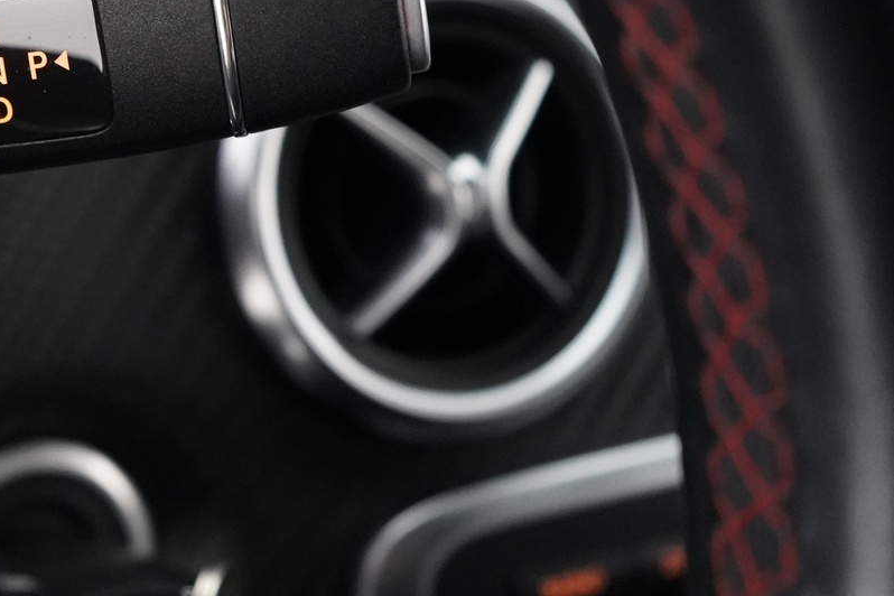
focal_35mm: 69
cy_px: 45
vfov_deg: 19.3
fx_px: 1713
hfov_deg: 27.7
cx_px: 17
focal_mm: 34
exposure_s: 1/40
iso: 8000
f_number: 4
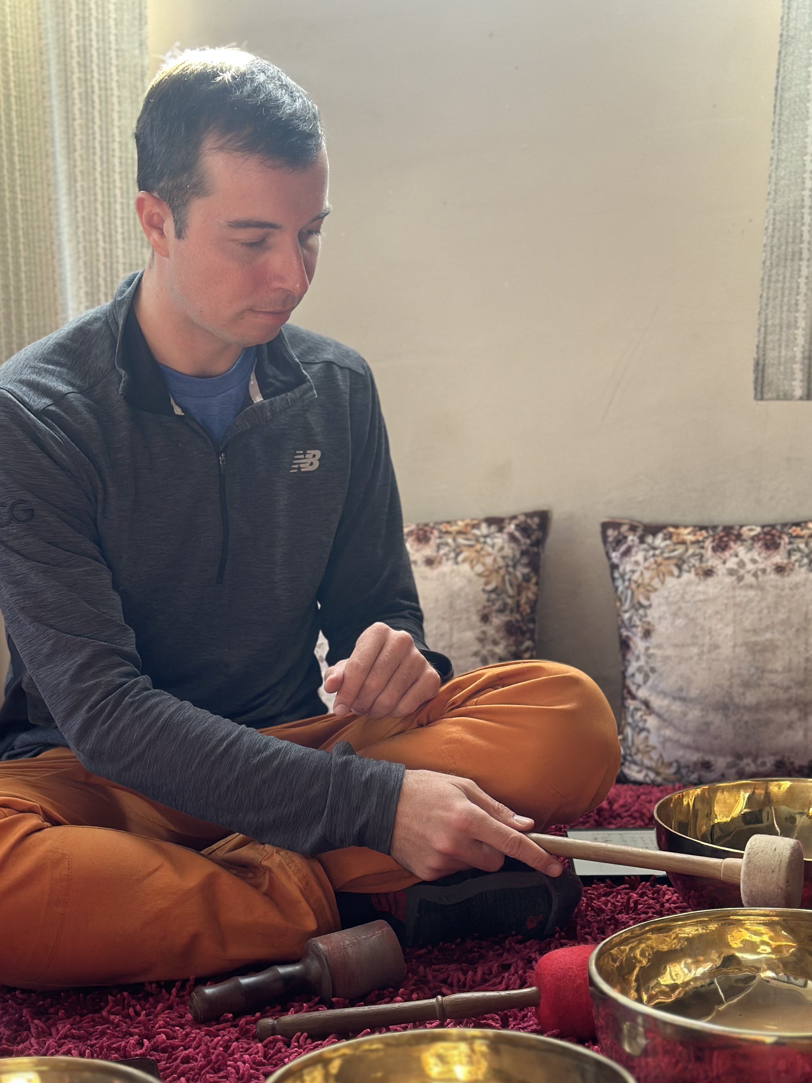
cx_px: 307
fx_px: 1877
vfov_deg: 32.1
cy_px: 623
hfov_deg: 24.4
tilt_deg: -8.1
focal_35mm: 60
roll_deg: +3.0
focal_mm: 6.86
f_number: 1.78
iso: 125
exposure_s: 1/116
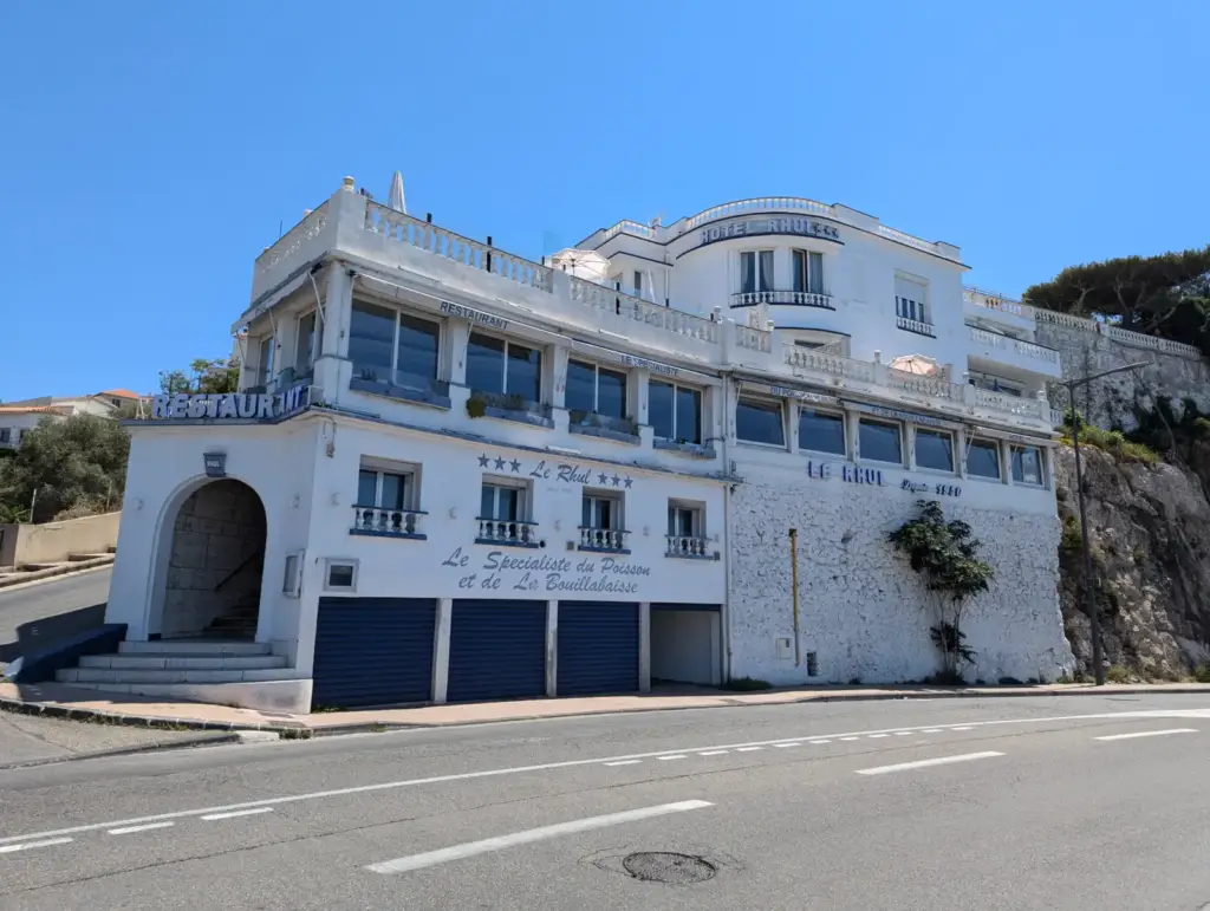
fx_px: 840
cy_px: 456
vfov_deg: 56.9
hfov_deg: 71.5
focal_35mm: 24
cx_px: 605
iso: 44
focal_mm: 6.81
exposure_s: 1/1689
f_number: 1.85
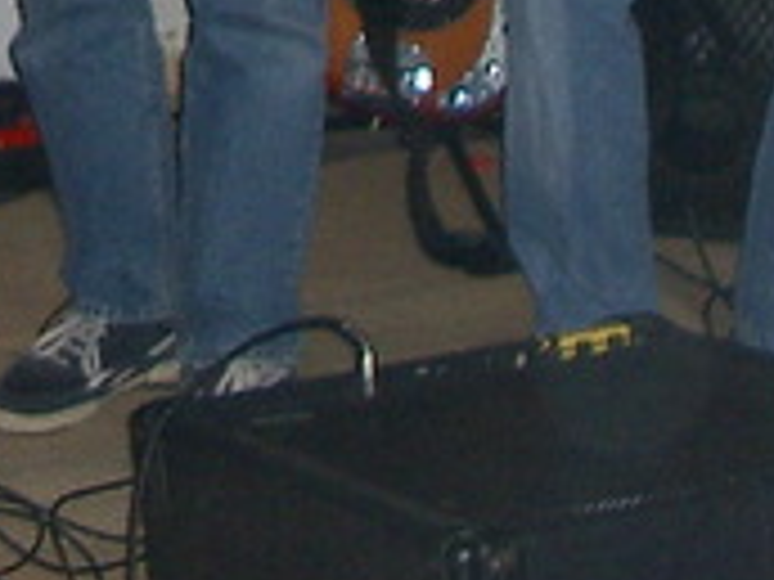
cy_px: -692
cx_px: -225
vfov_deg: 8.6
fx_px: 3600
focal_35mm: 161
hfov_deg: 11.9
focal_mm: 5.8
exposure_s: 1/40
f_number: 2.6
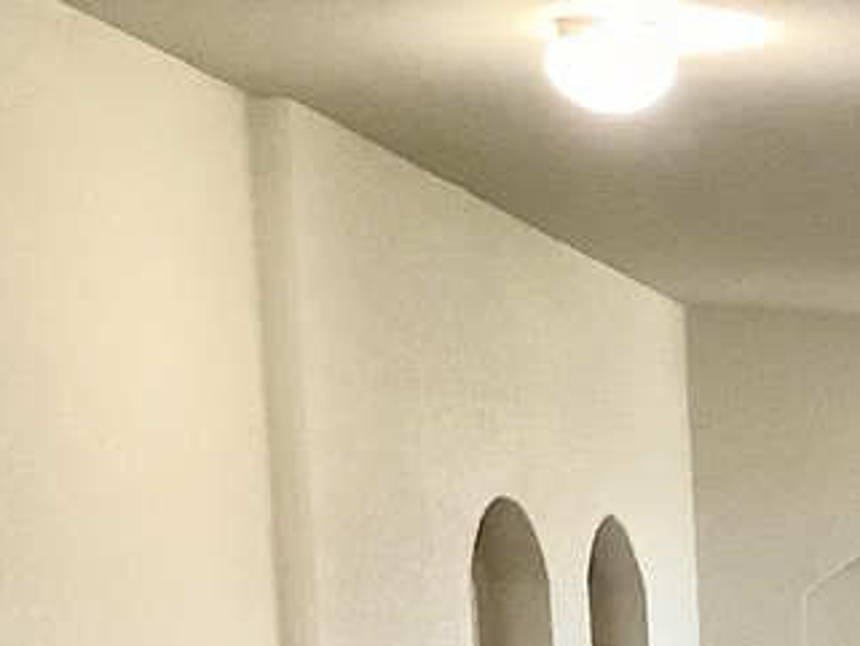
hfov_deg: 13.1
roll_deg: -0.6
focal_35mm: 139
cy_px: 1147
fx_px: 3455
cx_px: 1428
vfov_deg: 10.1
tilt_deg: -8.5
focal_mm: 3.3
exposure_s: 1/40
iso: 250
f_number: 2.4
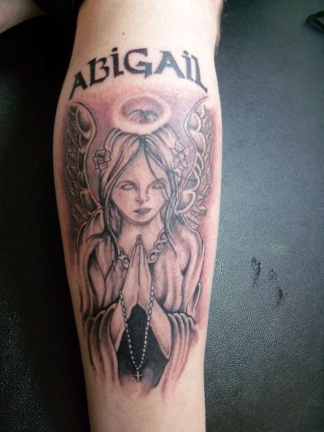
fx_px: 437
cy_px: 216
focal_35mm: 35
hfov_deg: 40.7
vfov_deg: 52.6
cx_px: 162
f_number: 3
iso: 200
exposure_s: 1/30
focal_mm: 6.3
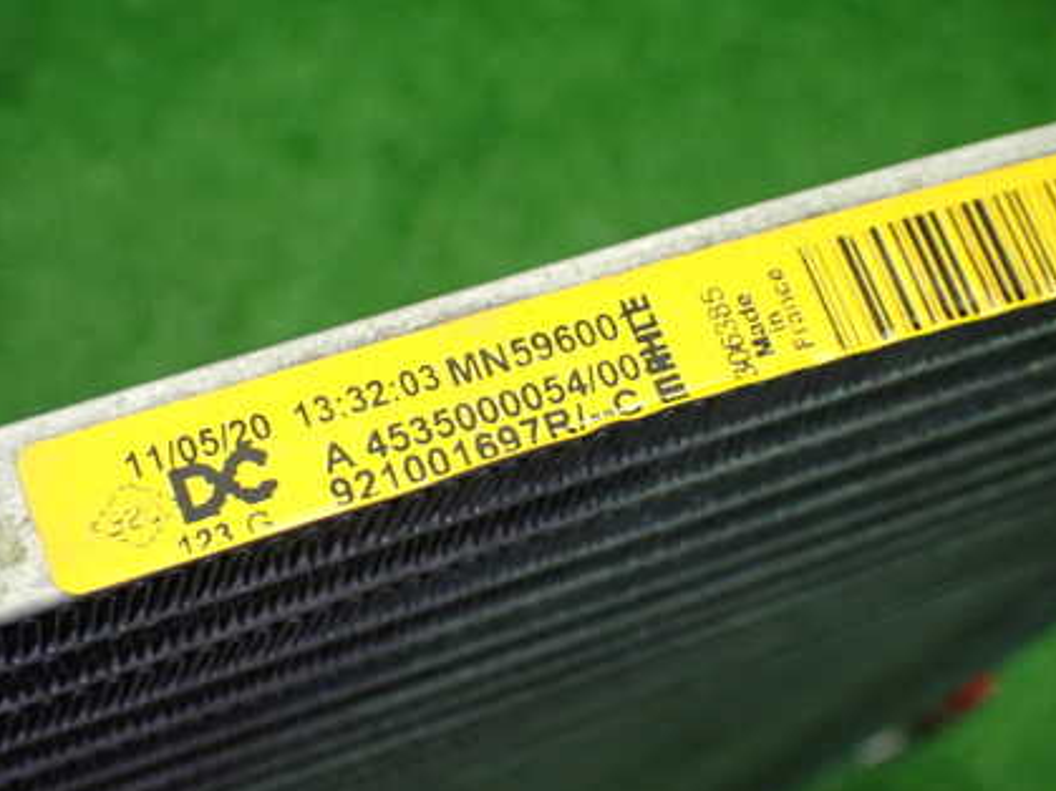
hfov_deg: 30.7
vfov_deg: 23.3
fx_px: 1921
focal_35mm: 63
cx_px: 509
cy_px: 403
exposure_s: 1/160
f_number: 2.9
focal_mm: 7.84
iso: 800
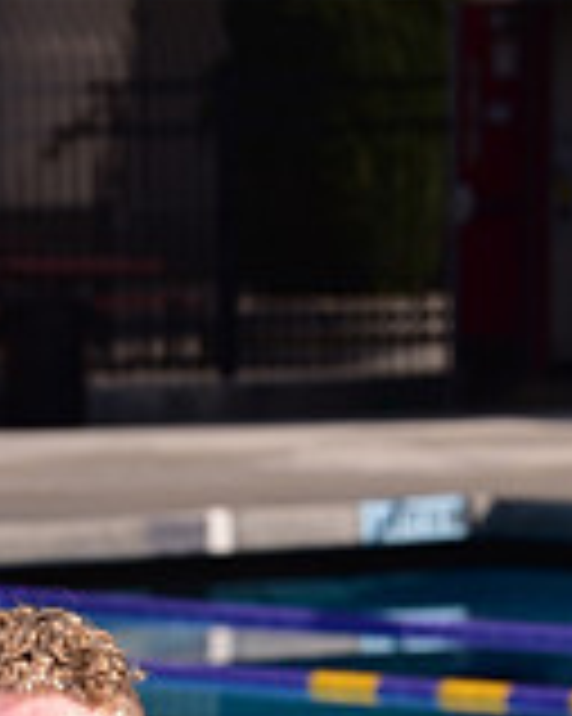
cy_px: 1135
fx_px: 8875
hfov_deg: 3.7
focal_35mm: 419
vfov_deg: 4.6
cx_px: 29
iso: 80
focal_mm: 122
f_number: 9
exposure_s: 1/250
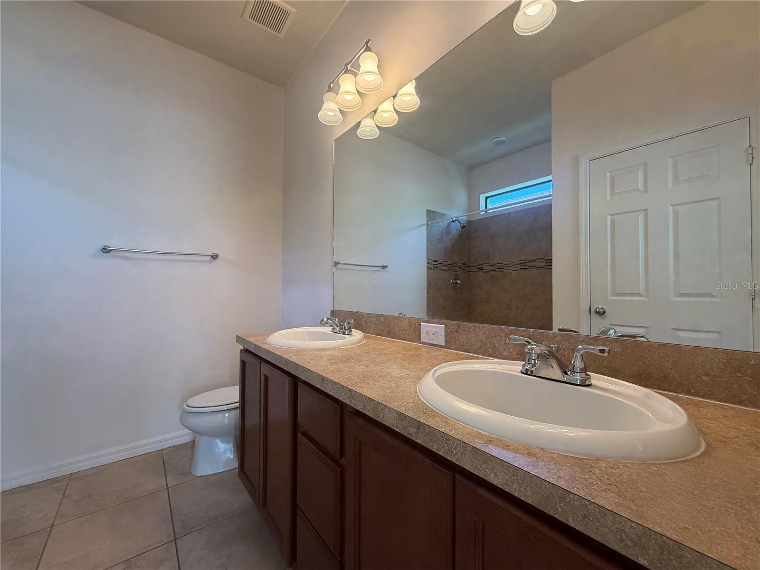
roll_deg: +0.1
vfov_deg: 85.7
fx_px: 307
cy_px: 285
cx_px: 380
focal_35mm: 14
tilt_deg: +0.6
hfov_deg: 102.1
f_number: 2.2
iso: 200
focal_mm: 2.22
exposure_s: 1/120
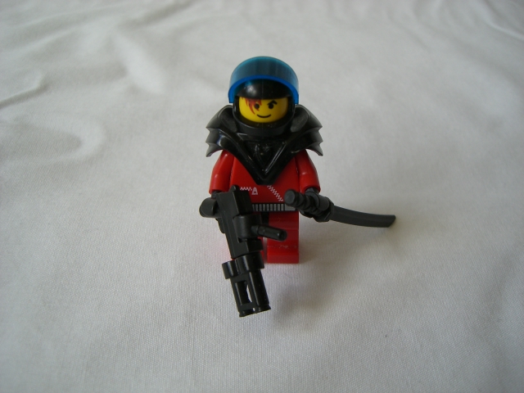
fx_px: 575
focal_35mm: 38
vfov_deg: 37.7
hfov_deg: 49.0
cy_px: 196
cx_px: 262
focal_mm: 6.2
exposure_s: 1/100
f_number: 2.7
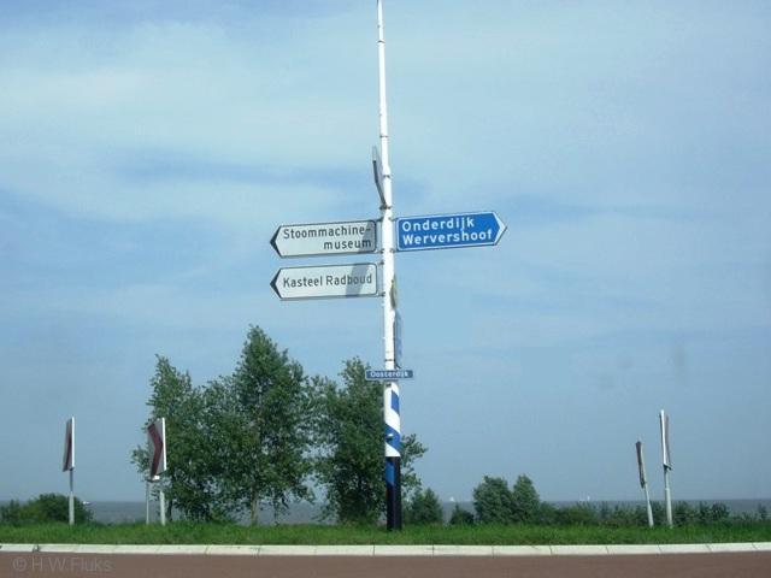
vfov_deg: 37.7
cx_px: 386
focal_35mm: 38
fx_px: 846
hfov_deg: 49.0
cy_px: 289
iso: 64
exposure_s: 1/125
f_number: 8
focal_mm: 7.9
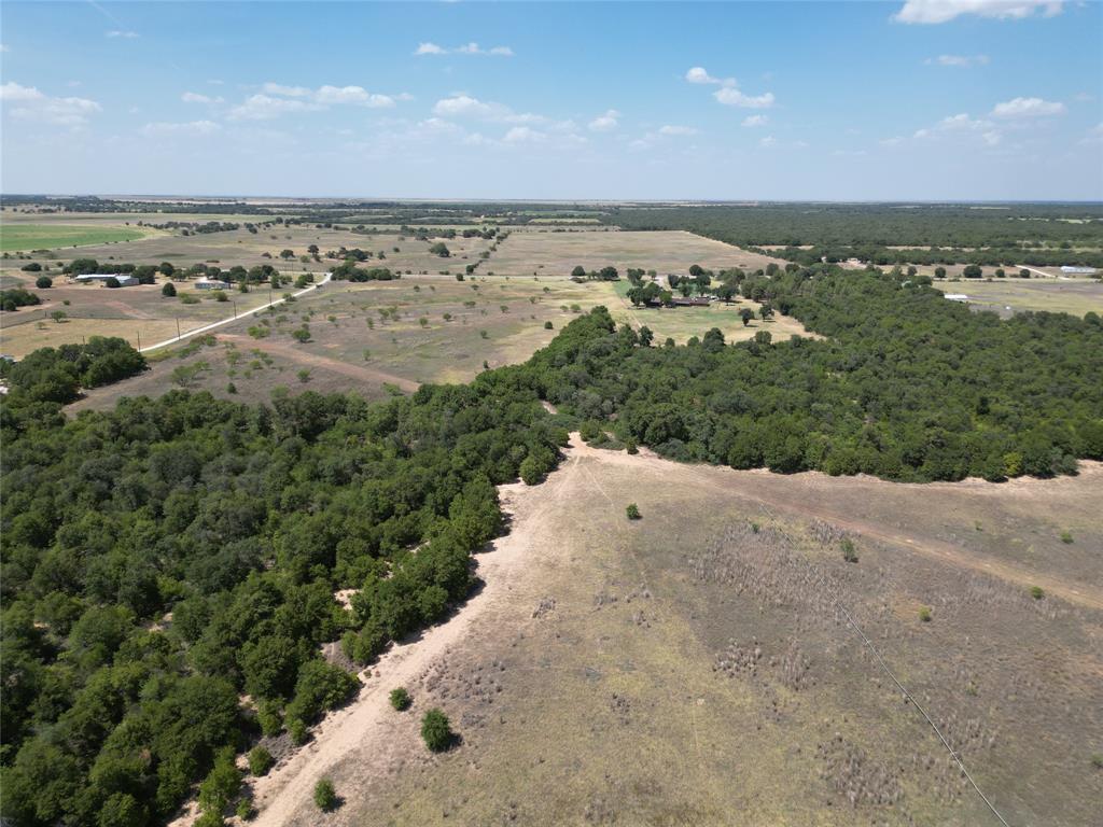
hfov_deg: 71.6
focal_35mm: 24
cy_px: 414
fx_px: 765
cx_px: 552
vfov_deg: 56.8
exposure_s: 1/2500
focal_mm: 6.72
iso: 100
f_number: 1.7
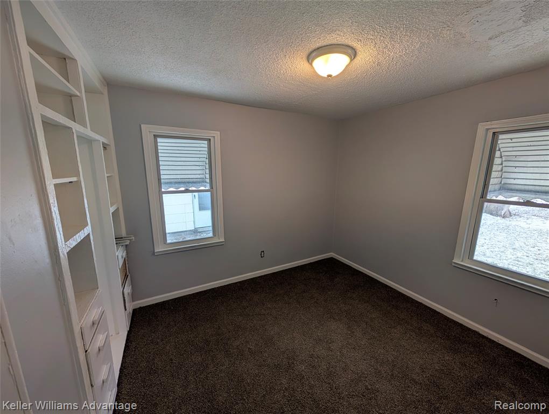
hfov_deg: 110.5
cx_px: 274
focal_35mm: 12
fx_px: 191
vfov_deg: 94.6
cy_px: 207
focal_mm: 2.02
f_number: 1.7
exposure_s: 1/210
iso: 55
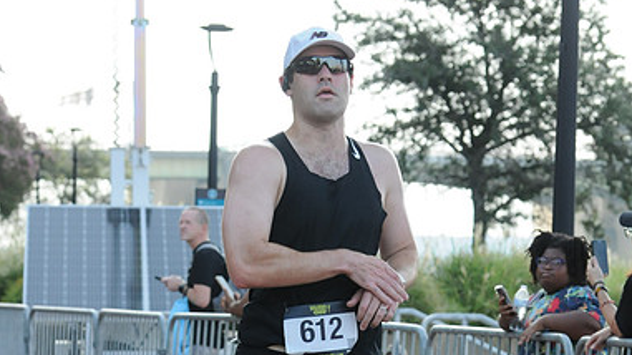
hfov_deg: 11.3
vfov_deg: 6.3
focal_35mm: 191
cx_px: 318
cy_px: 416
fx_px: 3200
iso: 800
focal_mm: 80
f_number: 5
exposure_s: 1/800
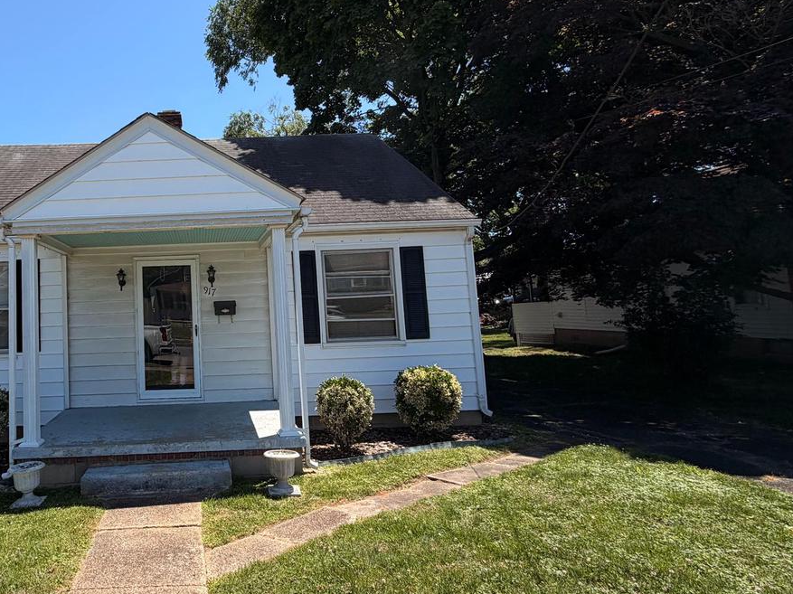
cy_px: 260
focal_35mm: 23
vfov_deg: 58.7
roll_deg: +3.5
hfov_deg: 69.2
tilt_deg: +6.8
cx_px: 201
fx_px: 527
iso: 20
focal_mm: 2.22
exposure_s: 1/770
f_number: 2.2
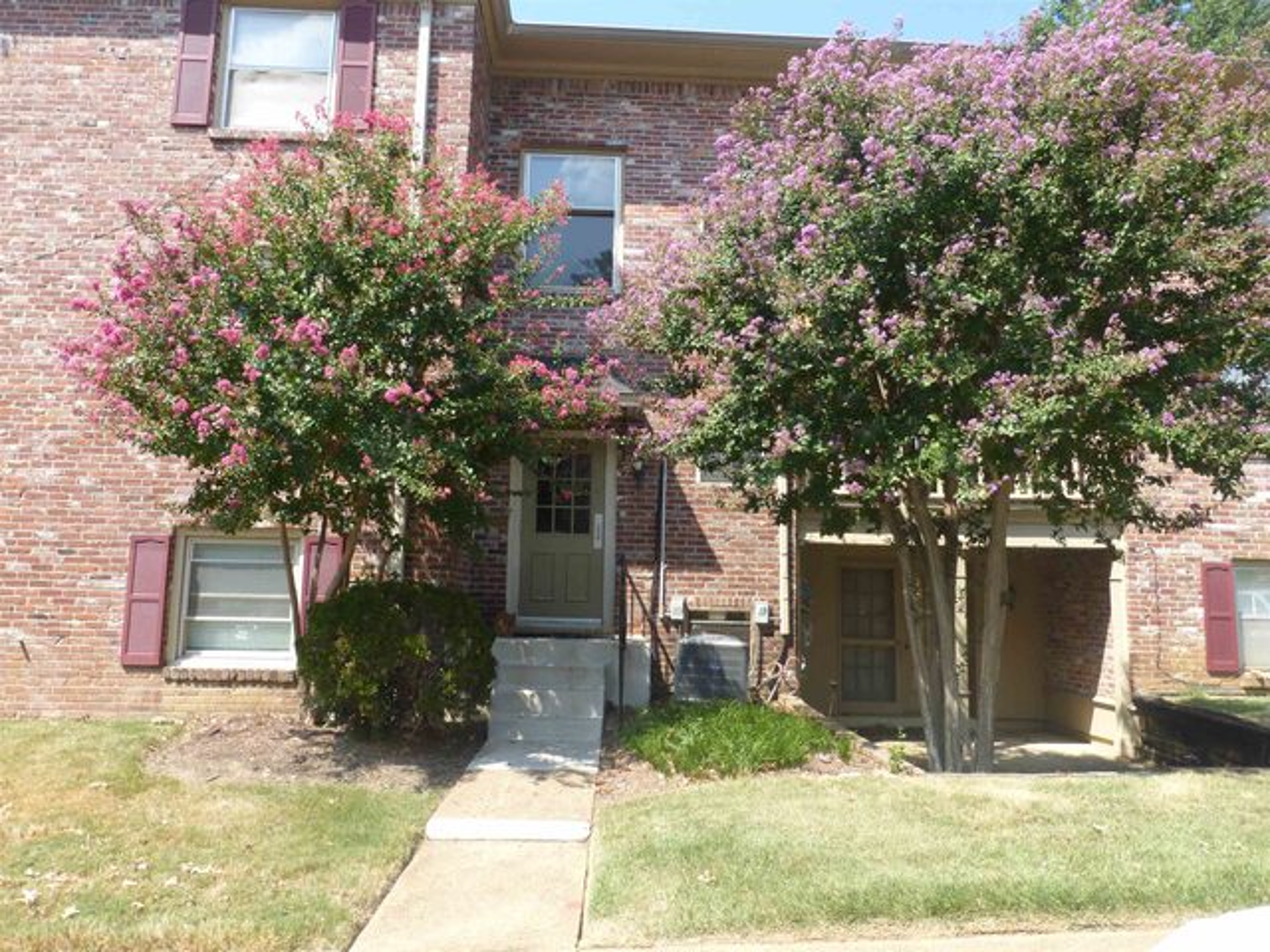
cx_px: 635
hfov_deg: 71.6
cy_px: 476
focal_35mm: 24
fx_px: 881
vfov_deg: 56.8
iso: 100
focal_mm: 4.3
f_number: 3.3
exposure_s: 1/400
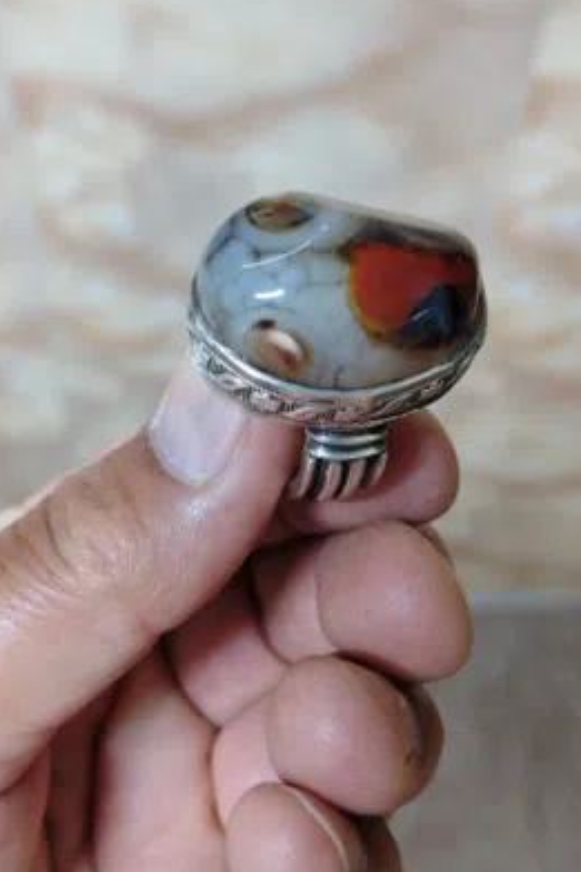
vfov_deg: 38.9
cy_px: 432
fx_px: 1236
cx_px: 292
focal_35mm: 51
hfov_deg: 26.5
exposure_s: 1/40
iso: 309
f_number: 1.75
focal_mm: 5.25
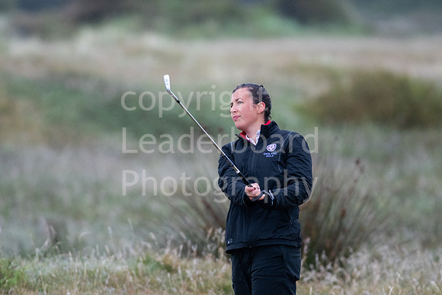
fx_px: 5526
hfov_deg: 4.6
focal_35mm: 450
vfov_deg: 3.1
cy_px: 148
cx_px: 221
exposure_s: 1/2500
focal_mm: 300
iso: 2000
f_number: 4
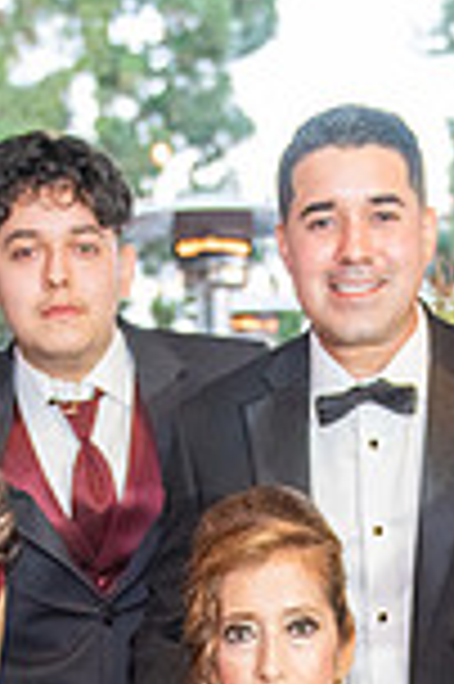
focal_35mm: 129
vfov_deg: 15.1
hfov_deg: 10.6
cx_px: 288
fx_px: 2446
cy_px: 914
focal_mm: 29
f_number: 2.8
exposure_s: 1/125
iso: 1250
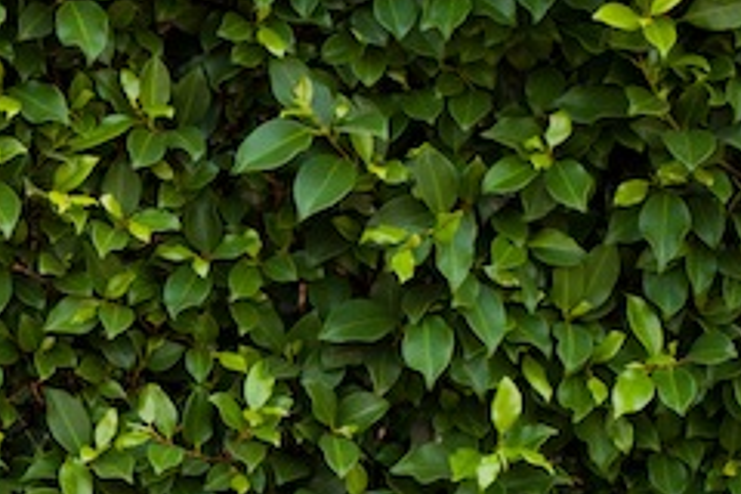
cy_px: 443
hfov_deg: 16.0
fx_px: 2573
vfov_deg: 10.9
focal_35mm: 125
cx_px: -59
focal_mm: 50
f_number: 2.2
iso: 200
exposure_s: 1/1000
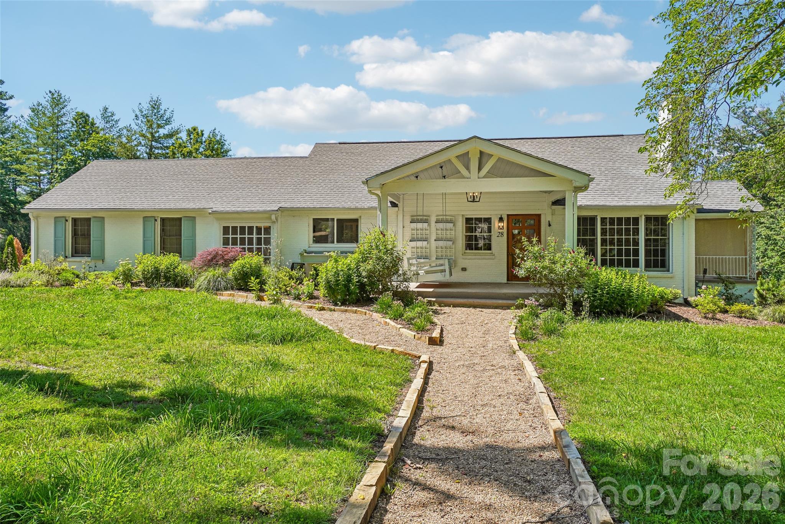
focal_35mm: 24
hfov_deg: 73.7
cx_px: 392
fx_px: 523
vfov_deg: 53.1
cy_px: 262
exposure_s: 1/250
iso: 100
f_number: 8
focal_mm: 16
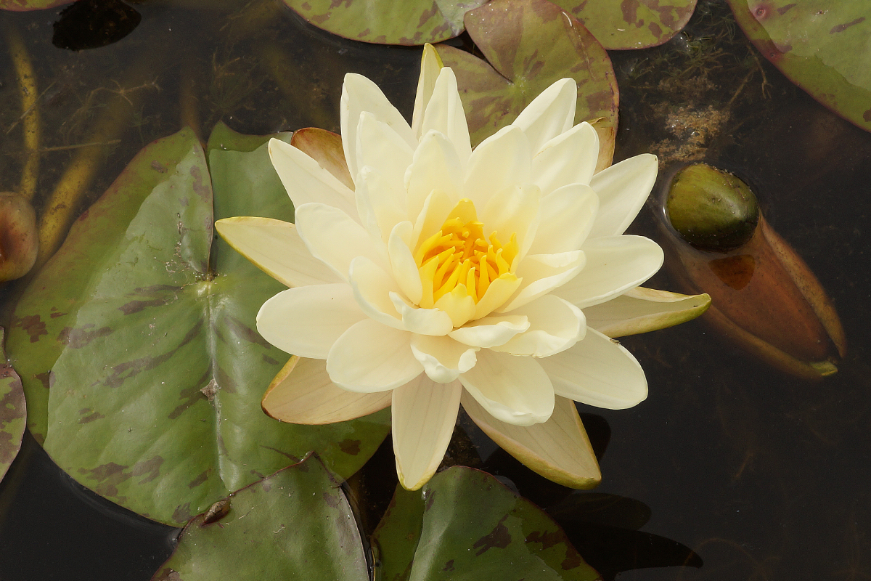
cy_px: 290
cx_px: 436
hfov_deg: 13.7
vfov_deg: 9.1
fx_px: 3629
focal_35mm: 150
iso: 160
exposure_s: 1/160
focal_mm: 100
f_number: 13
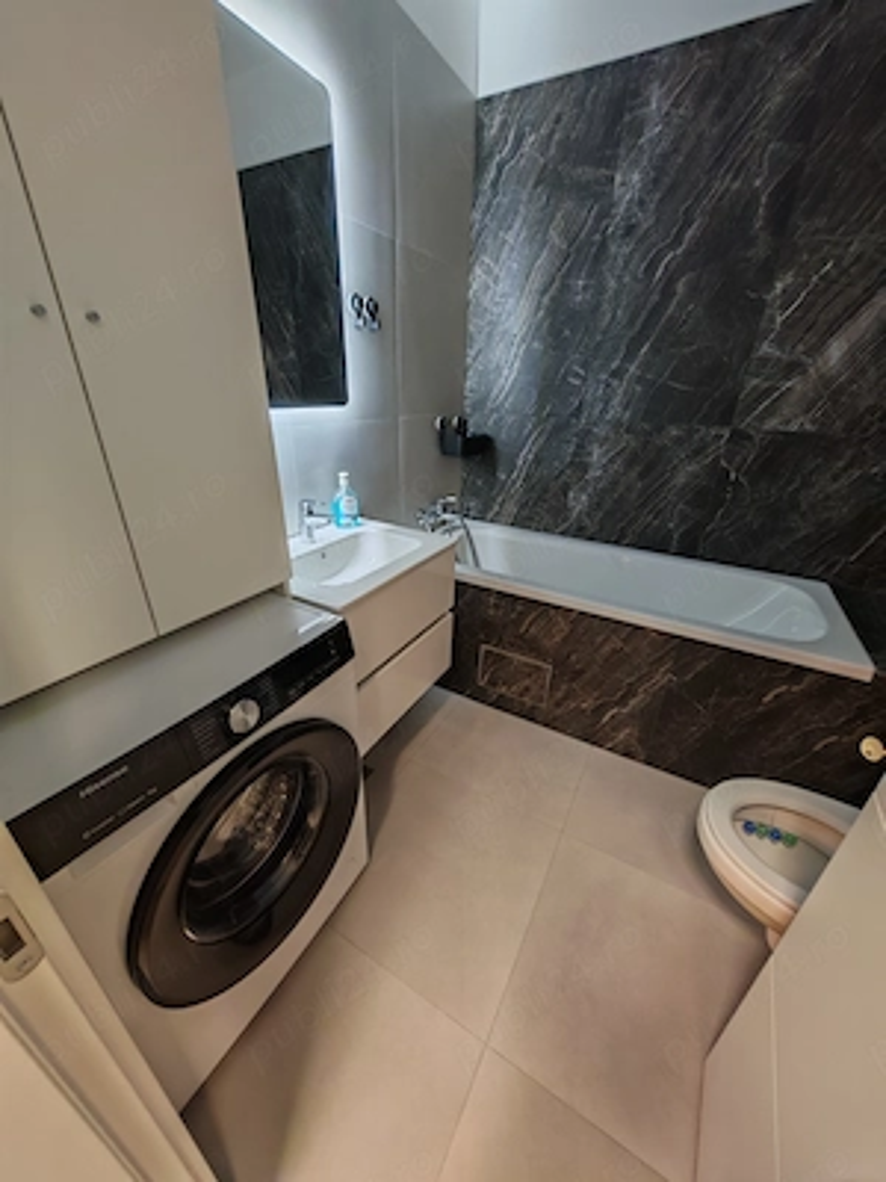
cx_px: 443
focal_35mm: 13
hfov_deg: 89.9
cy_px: 591
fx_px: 444
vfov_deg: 106.2
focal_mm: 1.82
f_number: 2
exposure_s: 1/25
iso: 400
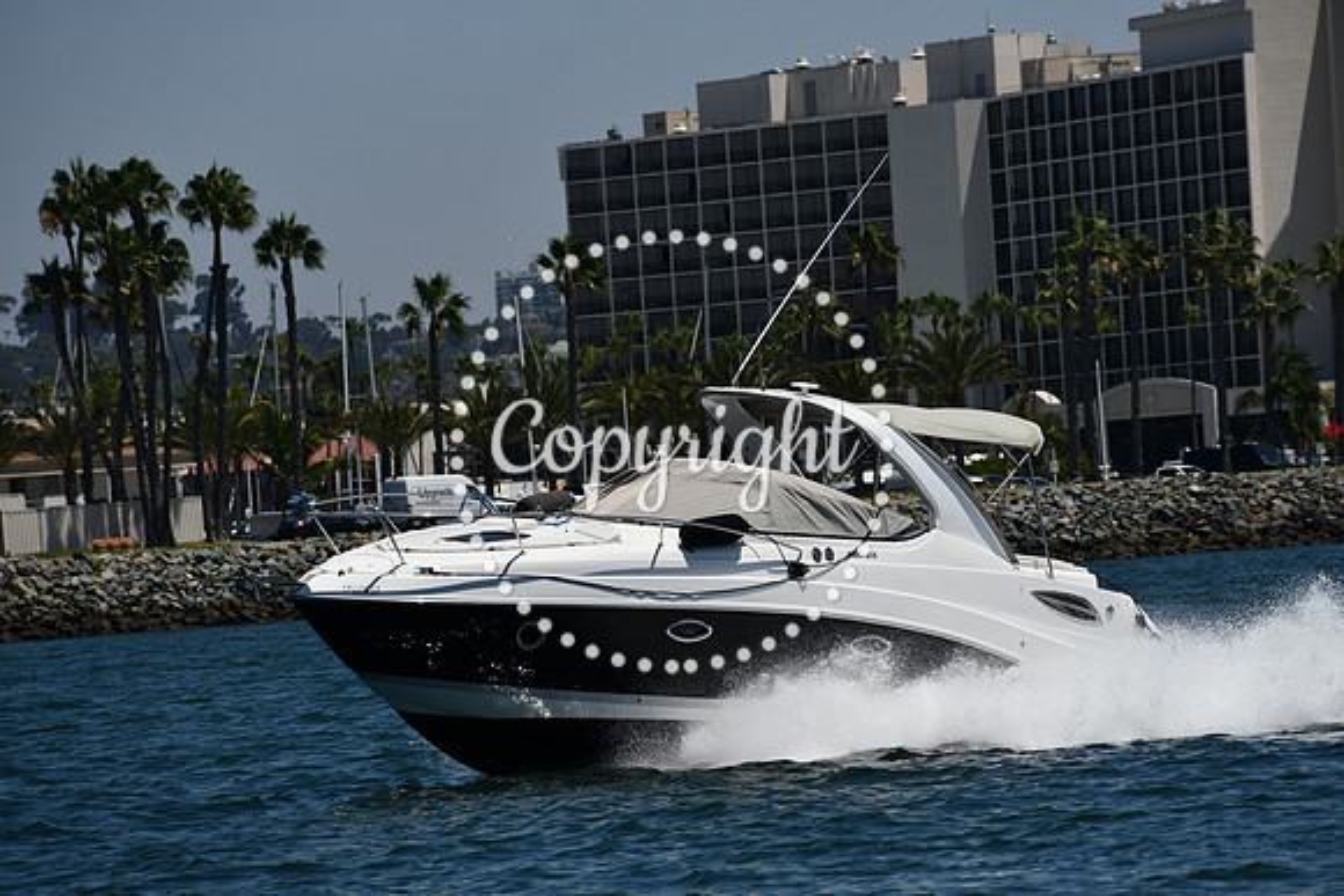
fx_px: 10343
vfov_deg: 5.0
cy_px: 448
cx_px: 672
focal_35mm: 277
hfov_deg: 7.4
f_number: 8
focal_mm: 185
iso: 200
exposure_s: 1/2000
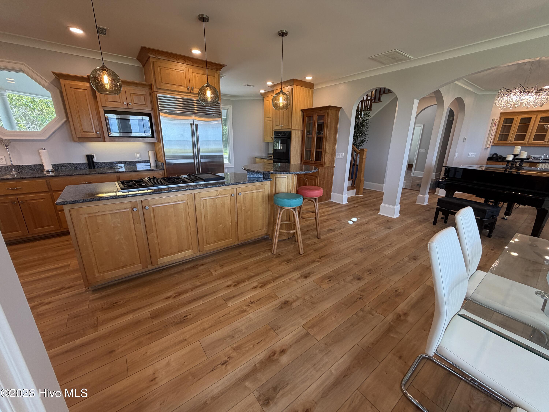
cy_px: 206
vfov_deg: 85.7
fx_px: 222
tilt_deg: -16.8
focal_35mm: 14
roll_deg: -0.5
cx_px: 274
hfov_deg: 102.1
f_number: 2.2
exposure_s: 1/120
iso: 160
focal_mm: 2.22
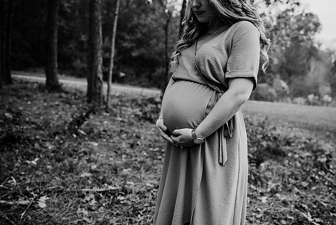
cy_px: 116
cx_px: 182
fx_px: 243
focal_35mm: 26
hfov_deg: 69.3
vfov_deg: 49.6
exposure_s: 1/250
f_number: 2.5
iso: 400
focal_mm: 24
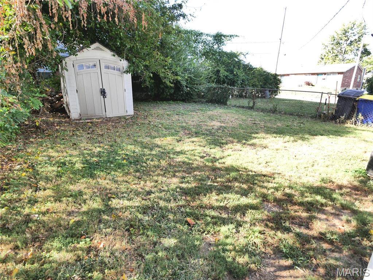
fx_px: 194
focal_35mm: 18
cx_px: 186
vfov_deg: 71.6
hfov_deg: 87.7
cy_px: 140
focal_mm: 9
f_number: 5.6
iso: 800
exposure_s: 1/200
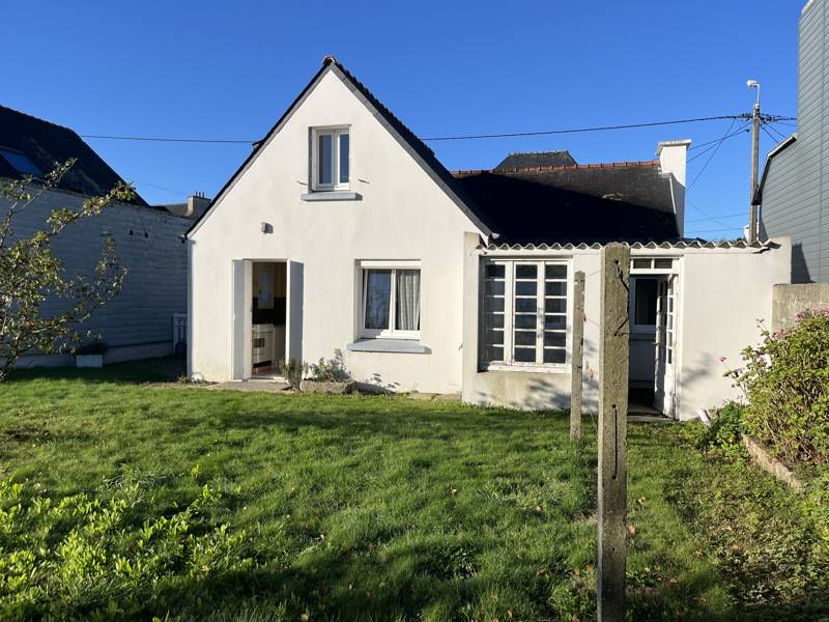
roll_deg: -1.0
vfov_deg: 53.1
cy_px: 311
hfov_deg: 67.3
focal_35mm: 26
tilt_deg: -1.7
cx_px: 414
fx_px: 623
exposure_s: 1/4016
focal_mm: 5.1
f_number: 1.6
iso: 50
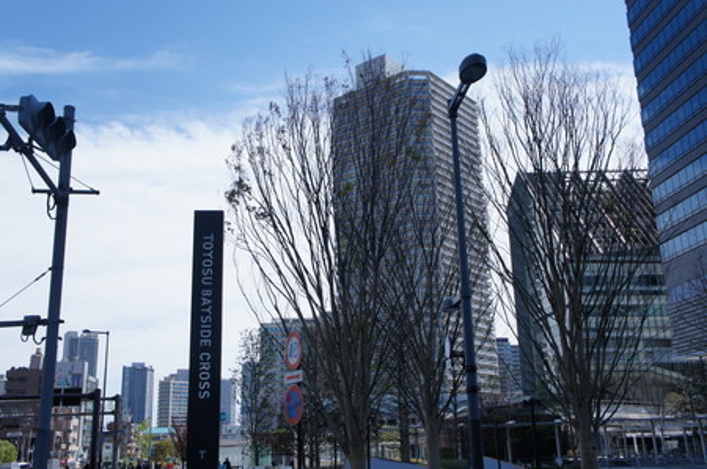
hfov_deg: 51.3
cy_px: 234
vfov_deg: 35.4
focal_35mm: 38
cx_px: 354
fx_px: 736
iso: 200
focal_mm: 25
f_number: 8
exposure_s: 1/500
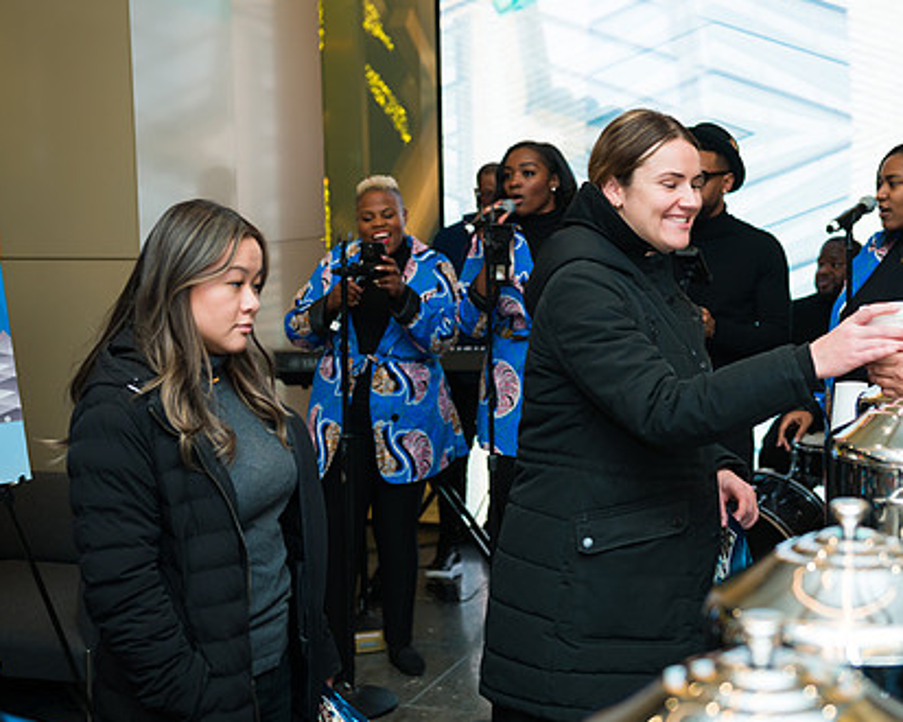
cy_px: 311
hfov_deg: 32.4
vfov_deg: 26.2
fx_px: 1549
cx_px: 544
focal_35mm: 58
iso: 400
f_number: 4
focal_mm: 44
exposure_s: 1/200
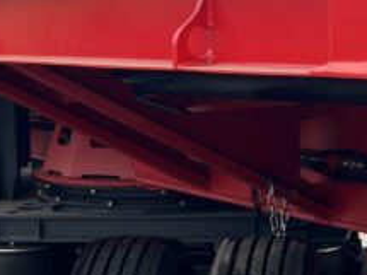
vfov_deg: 11.9
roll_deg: +2.6
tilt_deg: -6.9
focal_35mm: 124
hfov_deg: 15.8
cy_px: 203
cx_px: 55
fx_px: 1314
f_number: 1.5
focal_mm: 5.7
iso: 50
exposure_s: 1/604
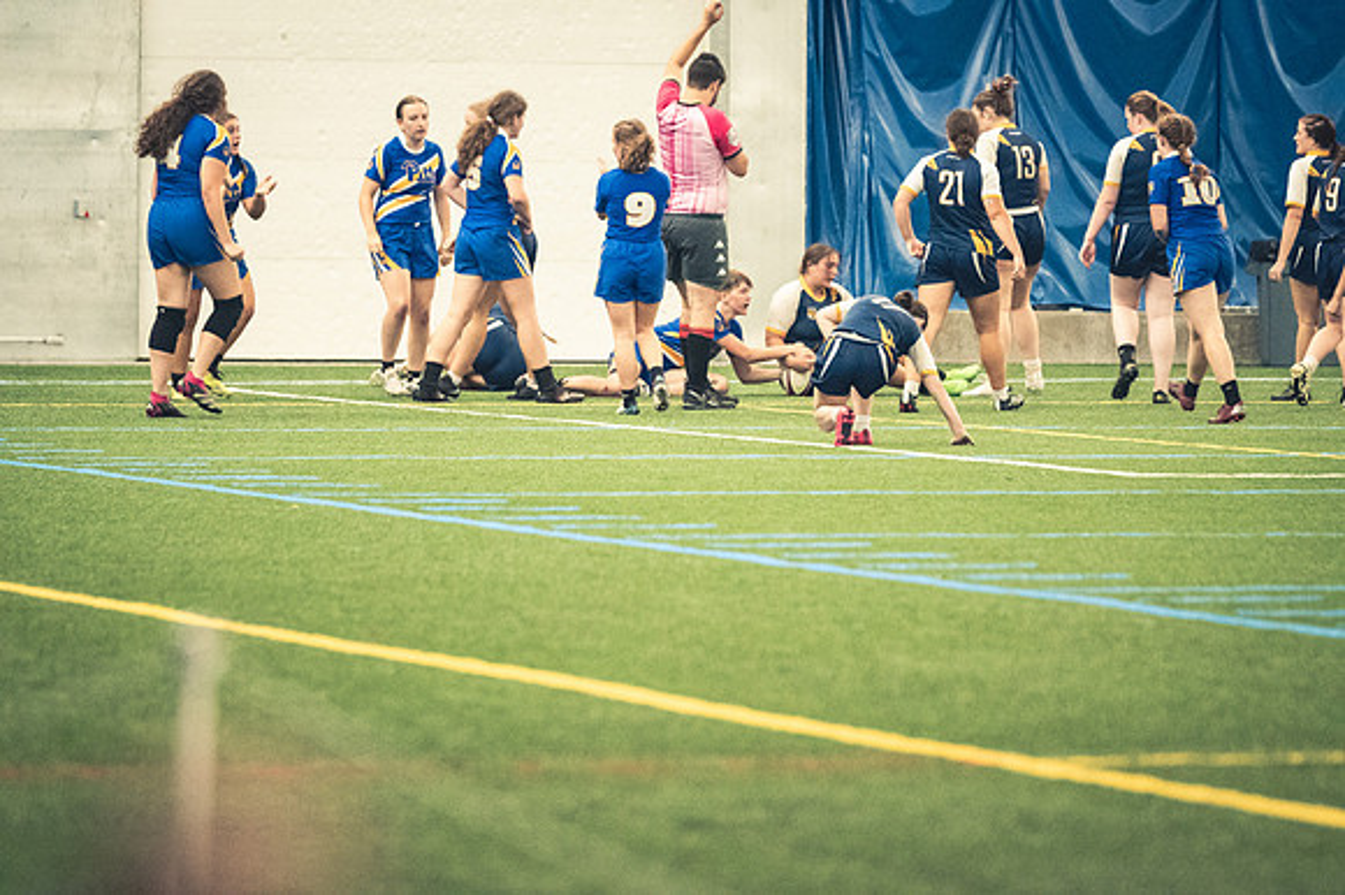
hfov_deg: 6.9
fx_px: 11202
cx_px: 672
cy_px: 448
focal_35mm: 300
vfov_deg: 4.6
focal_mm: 200
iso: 12800
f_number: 2.8
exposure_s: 1/500
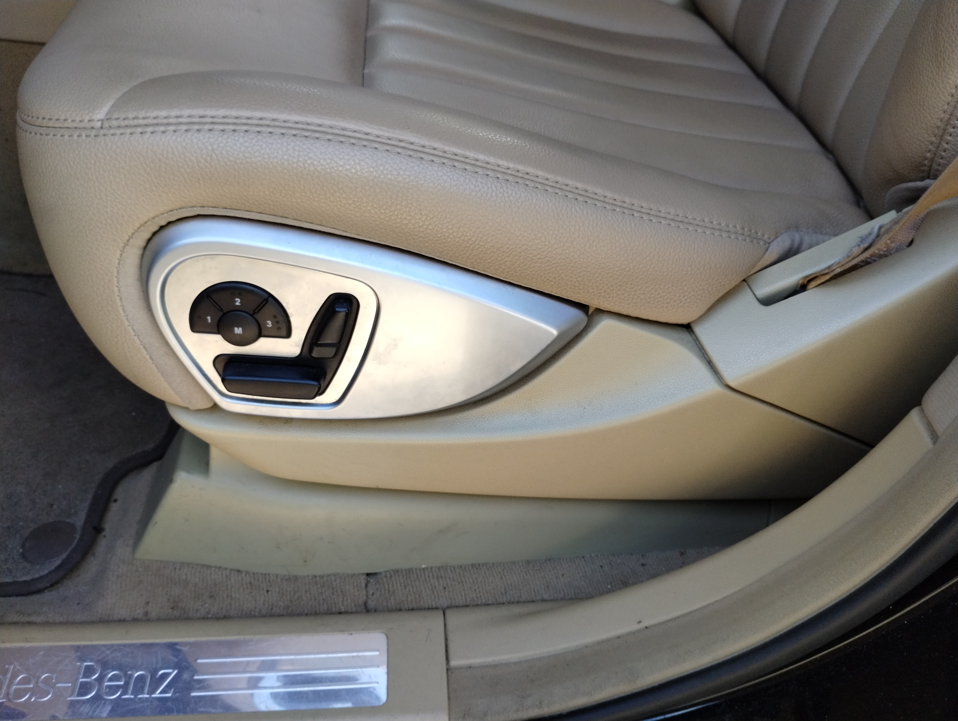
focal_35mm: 28
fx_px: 776
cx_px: 479
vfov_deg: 49.9
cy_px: 360
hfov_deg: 63.4
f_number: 1.8
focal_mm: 4.27
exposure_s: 1/120
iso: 353
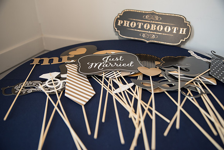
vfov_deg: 42.3
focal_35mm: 31
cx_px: 112
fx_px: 193
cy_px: 75
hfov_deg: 60.3
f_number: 2.8
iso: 400
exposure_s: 1/100
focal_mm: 31
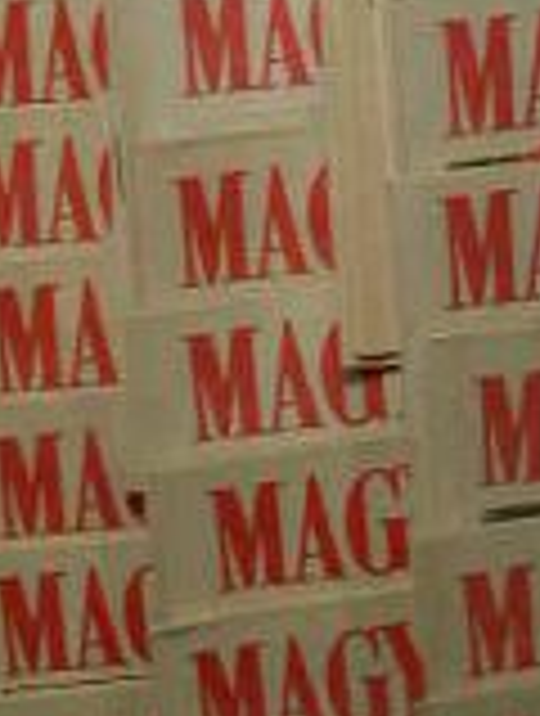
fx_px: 2237
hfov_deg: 13.7
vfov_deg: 17.7
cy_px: -11
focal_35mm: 108
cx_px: 459
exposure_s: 1/108
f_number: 3.7
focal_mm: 7.85
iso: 100
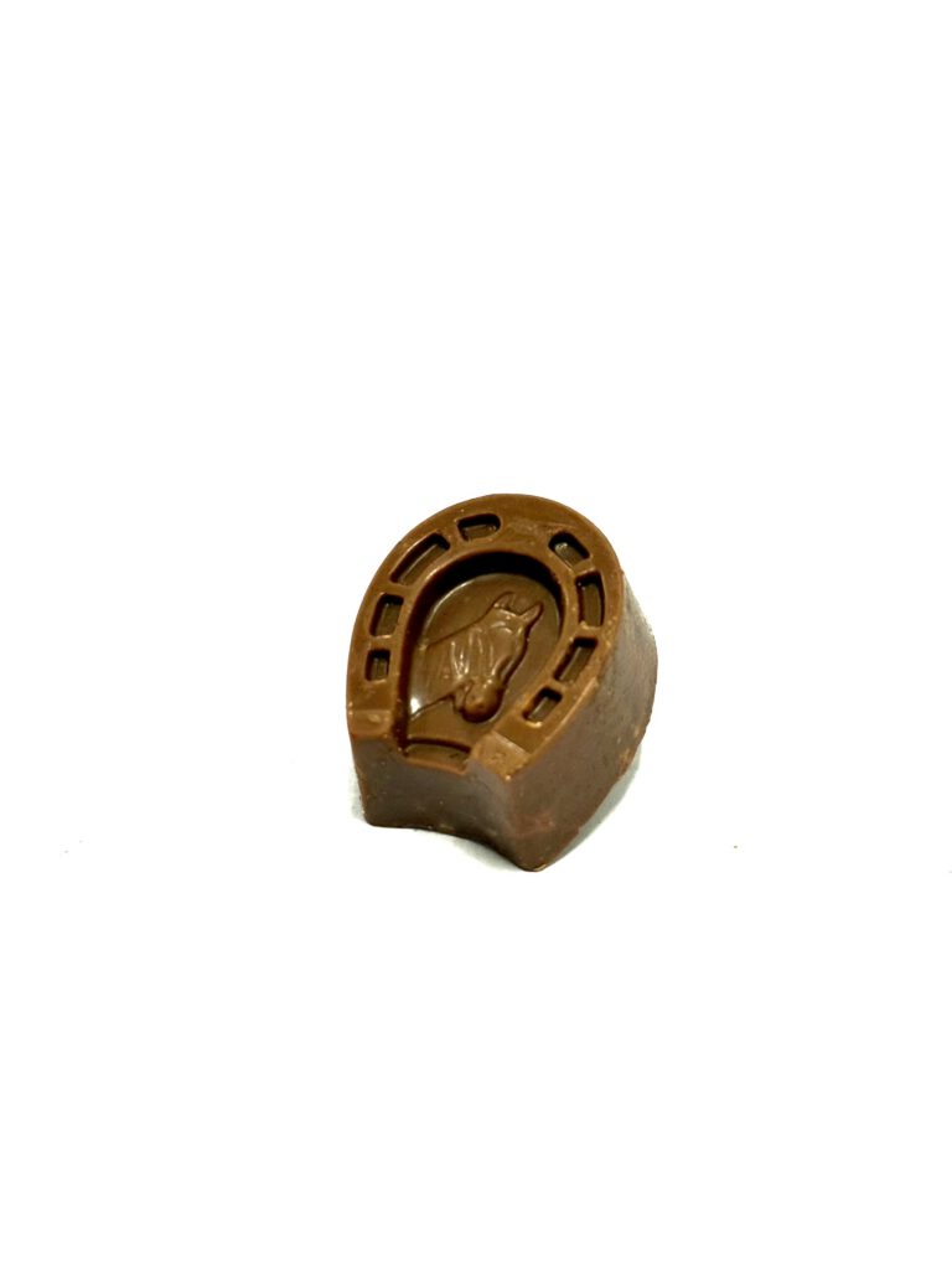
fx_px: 1760
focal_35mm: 48
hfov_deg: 30.3
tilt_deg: -33.6
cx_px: 476
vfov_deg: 39.7
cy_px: 635
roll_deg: -2.7
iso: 200
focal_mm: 6.76
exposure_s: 1/50
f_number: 1.78
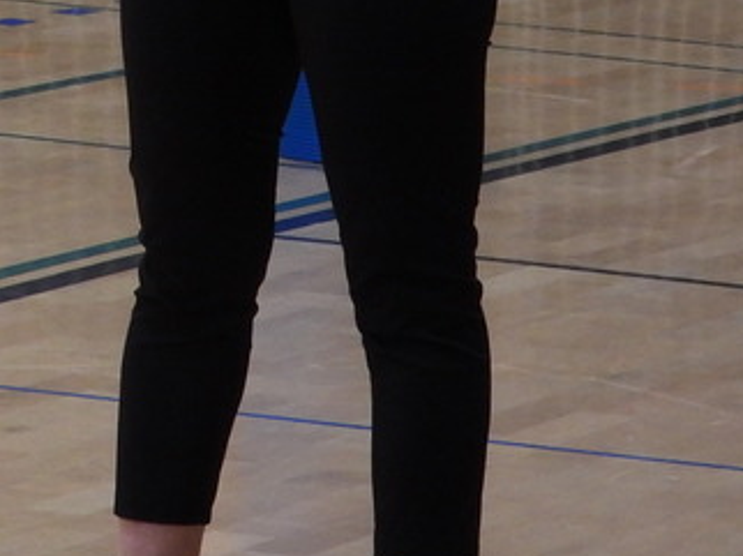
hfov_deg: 3.7
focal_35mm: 541
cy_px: -182
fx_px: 11603
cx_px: -242
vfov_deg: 2.7
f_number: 4
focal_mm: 26.1
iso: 320
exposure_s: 1/60
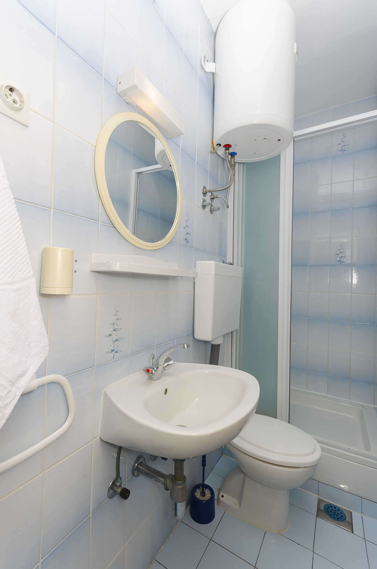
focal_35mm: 15
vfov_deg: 100.5
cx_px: 188
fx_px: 237
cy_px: 284
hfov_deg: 77.1
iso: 100
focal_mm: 10
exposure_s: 1/125
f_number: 7.1
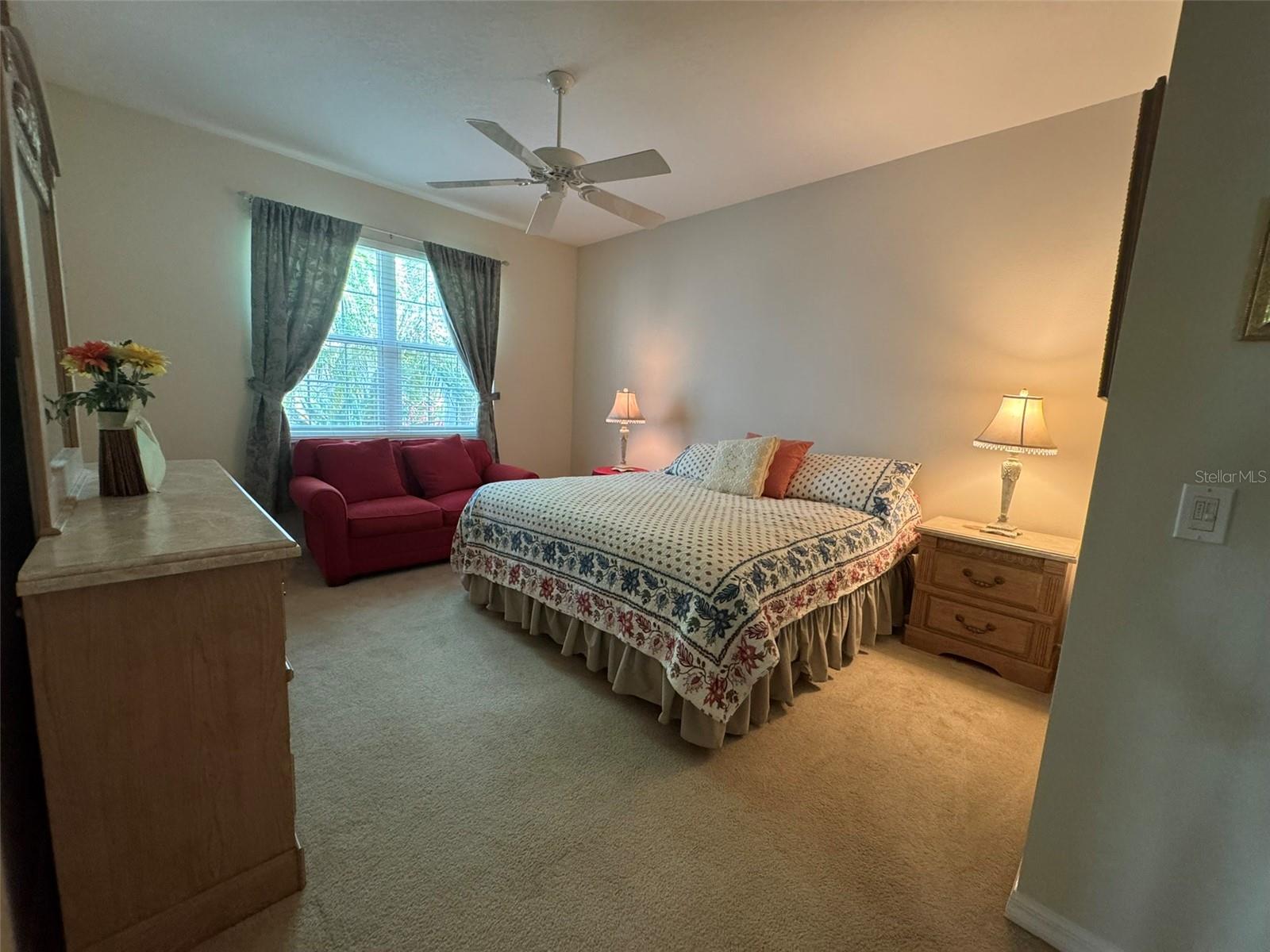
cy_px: 476
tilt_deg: -8.8
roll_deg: -3.7
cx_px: 635
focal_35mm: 14
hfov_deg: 102.1
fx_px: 514
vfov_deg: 85.7
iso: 320
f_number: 2.2
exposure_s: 1/60
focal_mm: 2.22
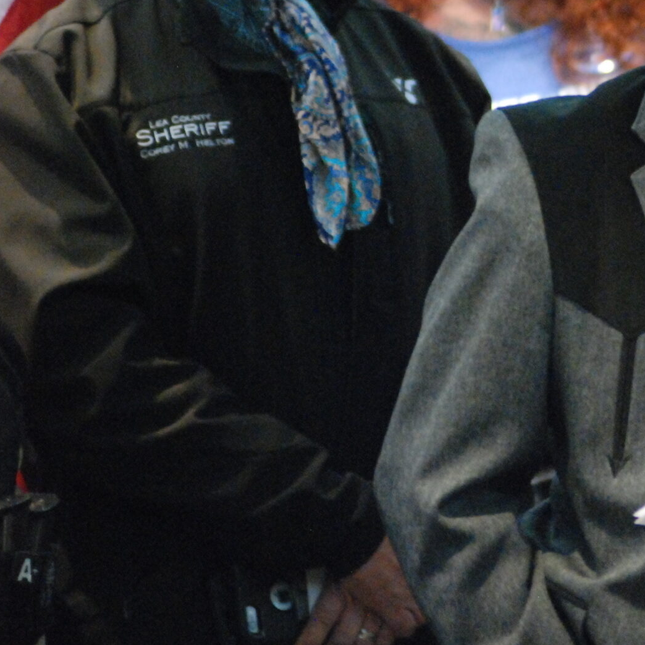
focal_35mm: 626
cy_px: 142
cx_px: 775
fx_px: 13197
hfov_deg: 2.8
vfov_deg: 2.8
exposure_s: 1/125
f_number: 3.2
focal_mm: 200
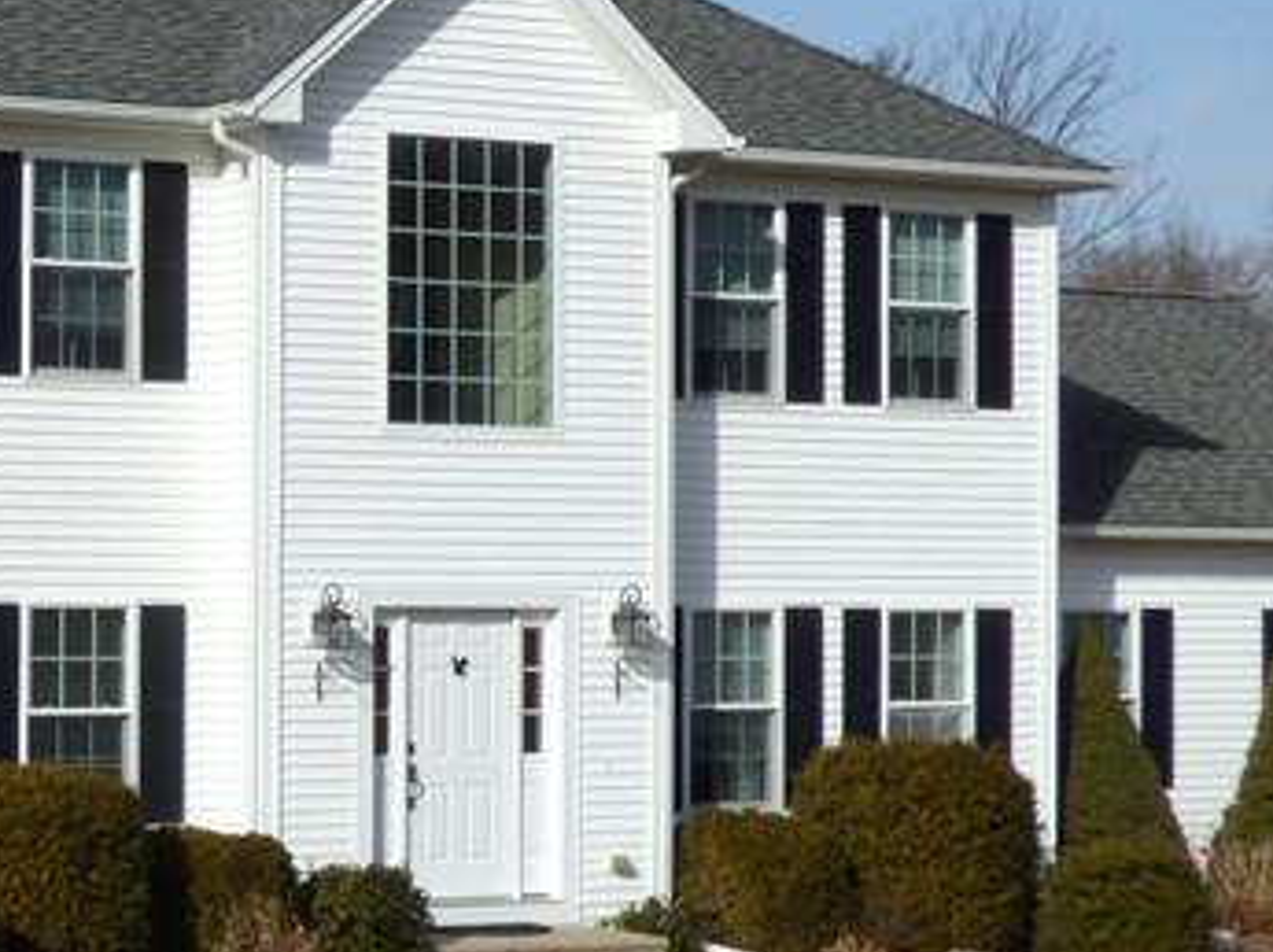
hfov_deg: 18.2
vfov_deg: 14.2
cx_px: -144
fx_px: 3821
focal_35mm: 104
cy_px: 539
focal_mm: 6.18
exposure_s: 1/1600
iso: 100
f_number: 3.4
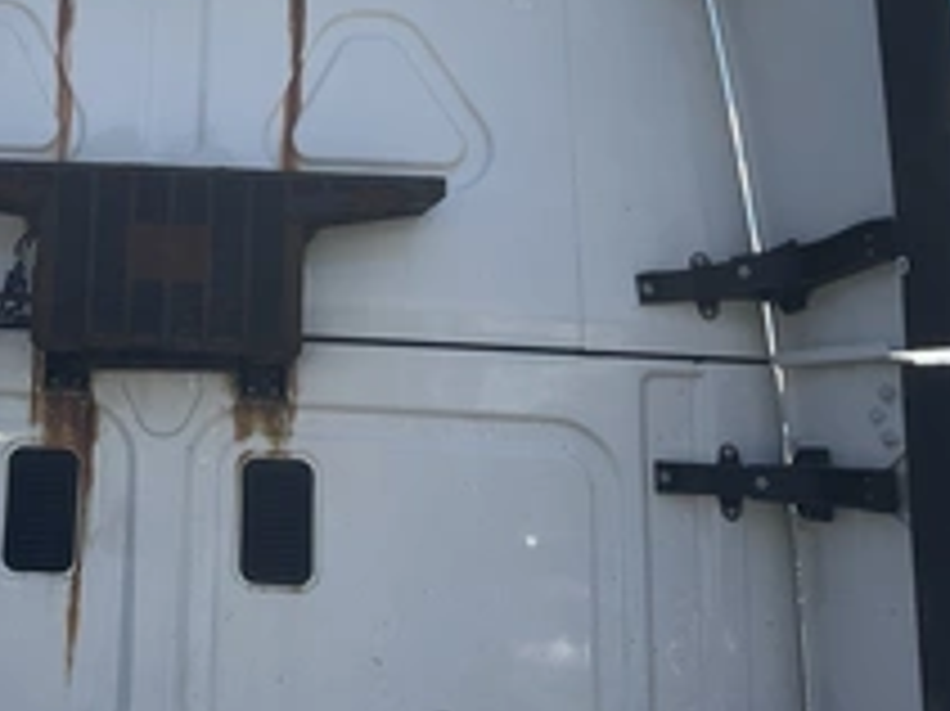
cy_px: 108
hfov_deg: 33.5
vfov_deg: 25.9
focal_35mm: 55
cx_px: 135
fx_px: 1509
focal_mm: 3
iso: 25
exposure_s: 1/2141
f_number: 1.8
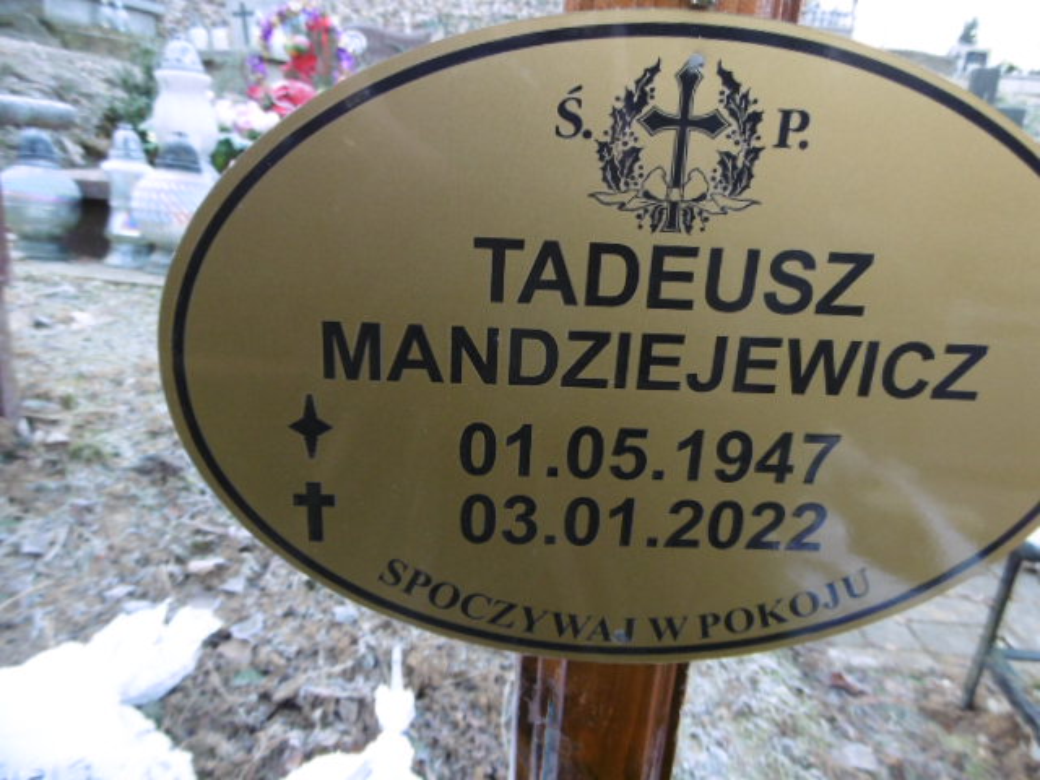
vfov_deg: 56.8
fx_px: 721
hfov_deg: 71.6
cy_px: 390
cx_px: 520
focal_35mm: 24
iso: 250
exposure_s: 1/60
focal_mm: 4.3
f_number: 3.1
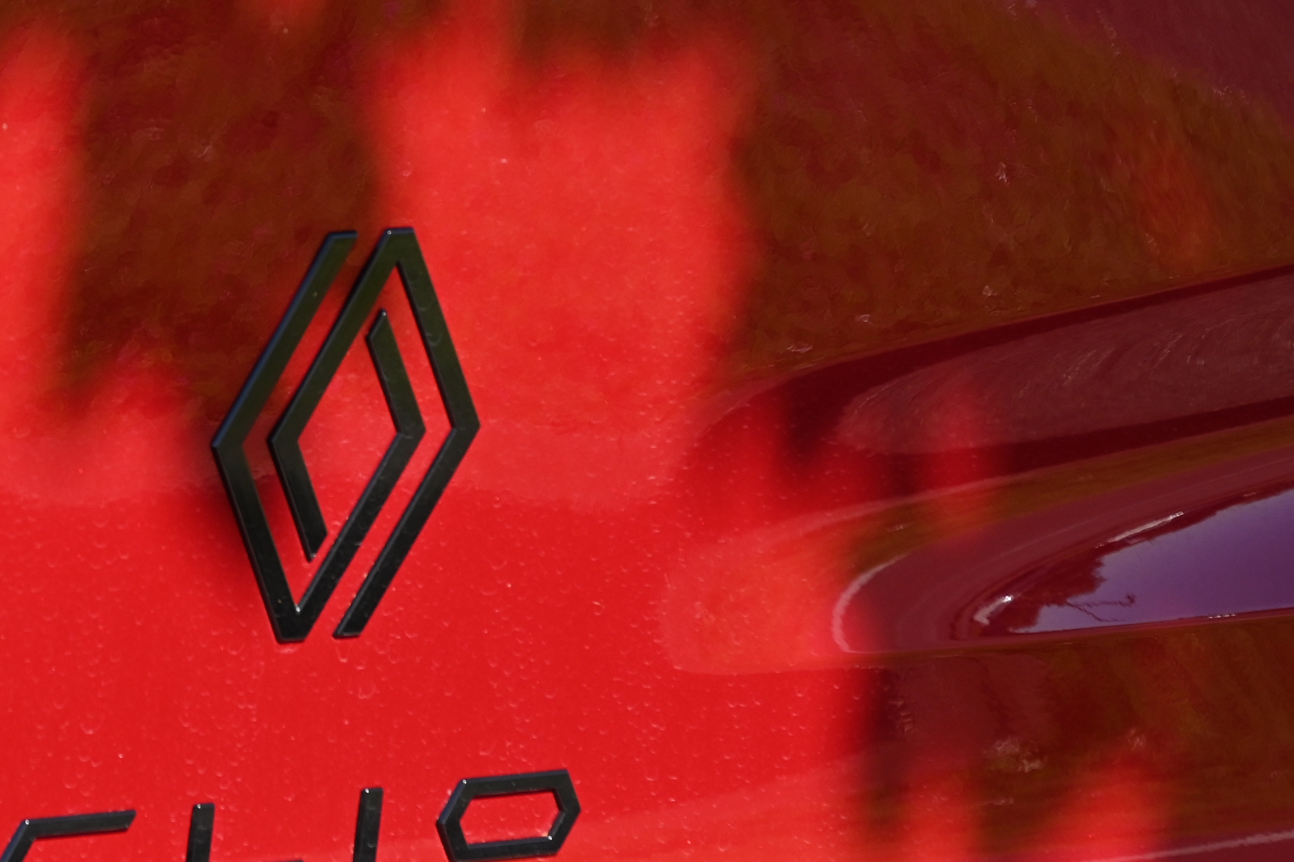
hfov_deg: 3.6
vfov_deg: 2.4
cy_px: 385
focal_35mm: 567
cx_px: -14
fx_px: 20378
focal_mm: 160
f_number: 5.3
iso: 220
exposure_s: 1/500
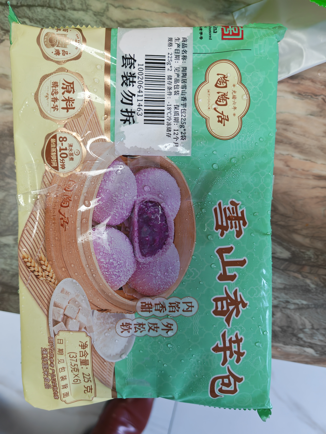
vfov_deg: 71.6
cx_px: 163
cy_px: 217
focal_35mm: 24
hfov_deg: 56.8
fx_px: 301
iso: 500
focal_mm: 5.52
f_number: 1.95
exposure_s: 1/100
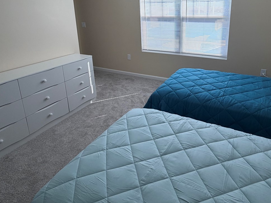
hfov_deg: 73.0
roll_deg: +1.1
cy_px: 53
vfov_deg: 56.3
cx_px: 166
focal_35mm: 23
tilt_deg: -14.2
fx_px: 180
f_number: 2.2
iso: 64
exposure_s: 1/121
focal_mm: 2.22
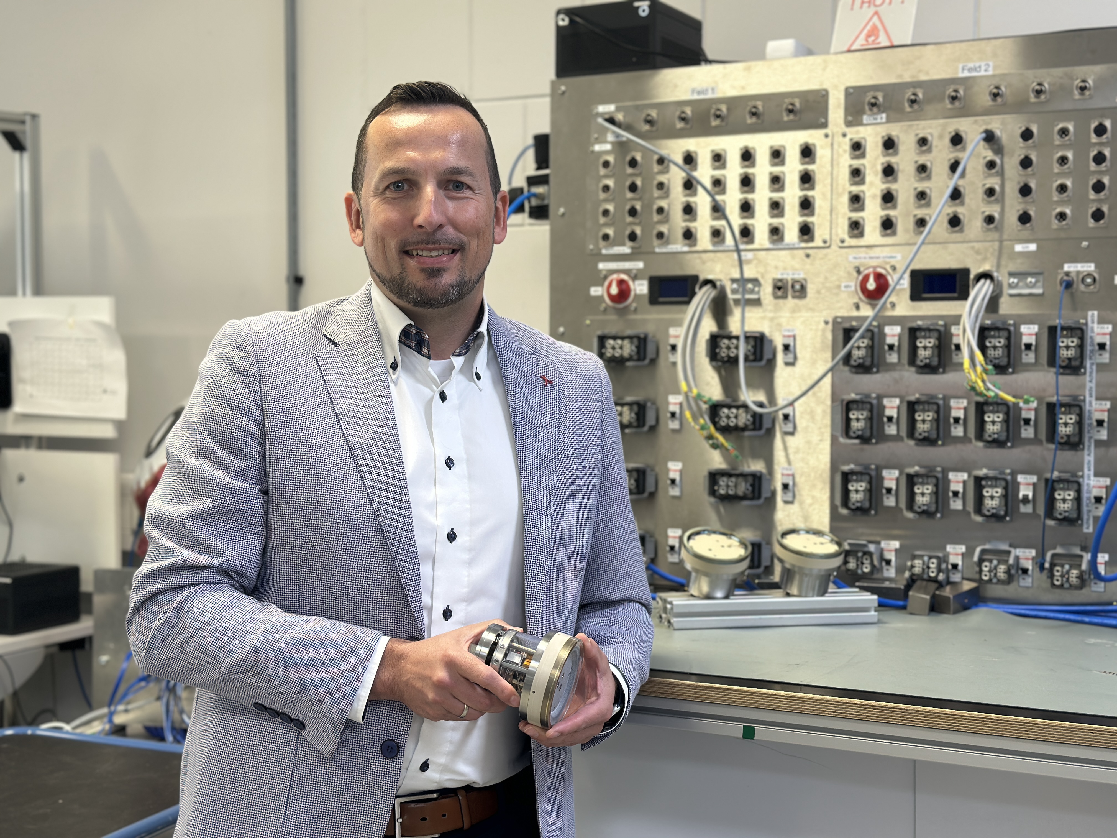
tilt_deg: -2.2
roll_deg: +0.1
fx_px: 1549
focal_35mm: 48
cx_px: 558
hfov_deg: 39.7
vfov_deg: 30.3
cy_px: 419
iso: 64
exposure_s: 1/50
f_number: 1.78
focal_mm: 6.86
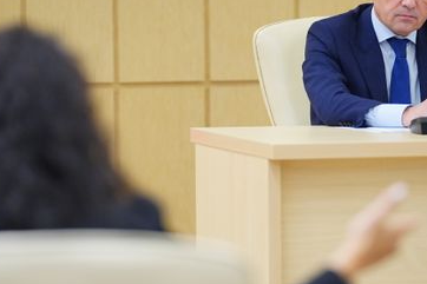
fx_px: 3758
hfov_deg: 6.5
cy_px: 130
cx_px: 262
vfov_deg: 4.3
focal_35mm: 317
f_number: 2.8
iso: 2000
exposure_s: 1/250
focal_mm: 164
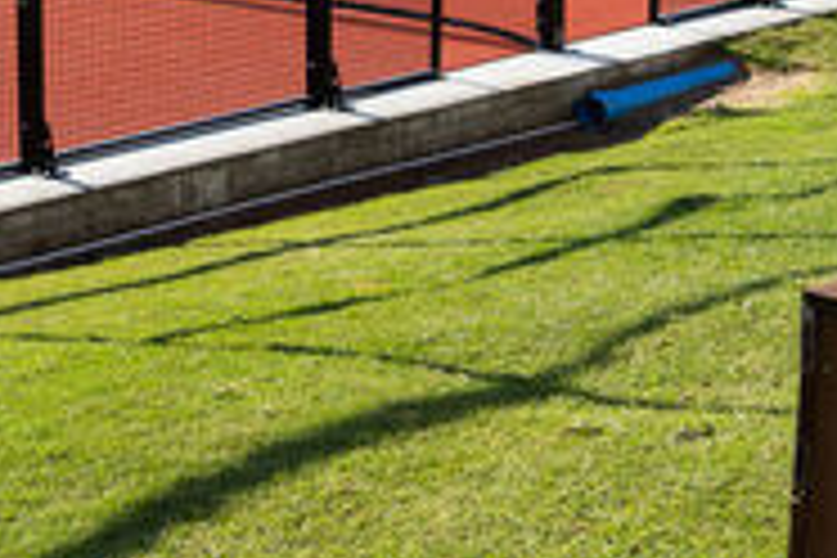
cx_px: -418
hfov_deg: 20.1
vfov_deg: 15.4
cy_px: -22
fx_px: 2023
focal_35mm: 87
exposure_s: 1/800
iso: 100
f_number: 5
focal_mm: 18
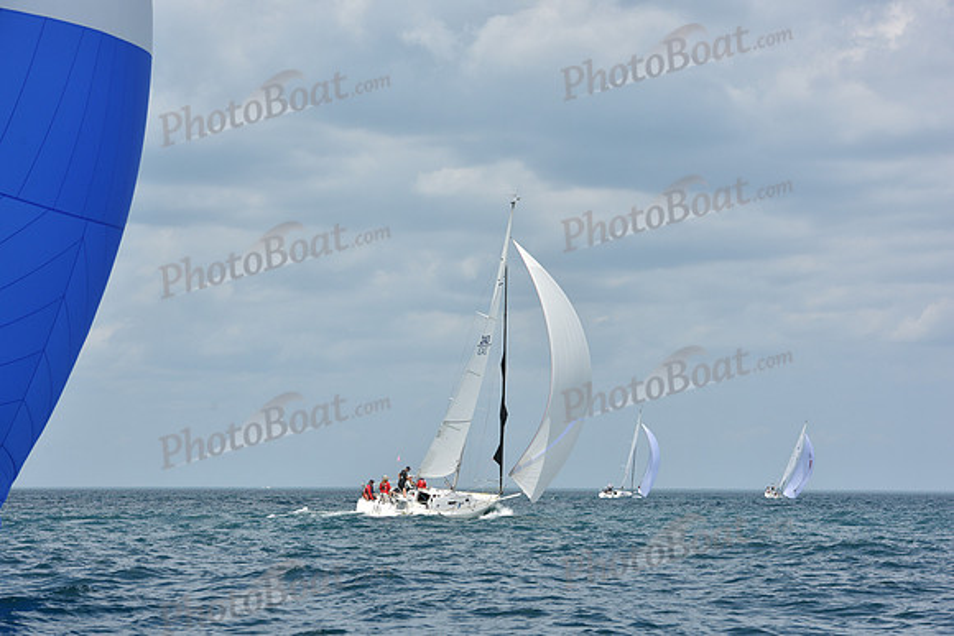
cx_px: 477
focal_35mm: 102
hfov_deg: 20.0
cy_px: 318
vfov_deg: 13.4
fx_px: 2704
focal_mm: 102
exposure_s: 1/1250
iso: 250
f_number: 9
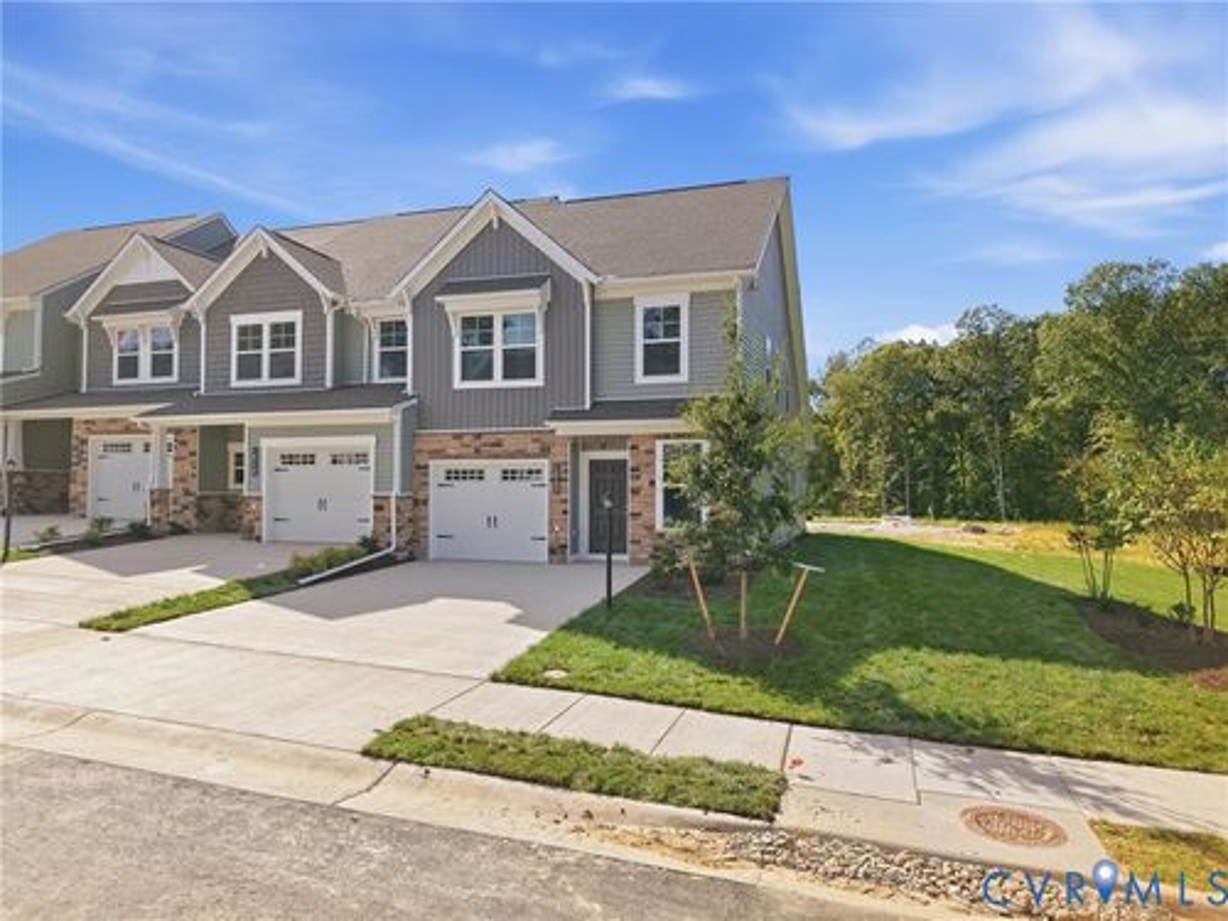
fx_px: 851
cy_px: 460
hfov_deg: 71.6
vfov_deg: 56.8
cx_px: 614
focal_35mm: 24
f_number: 1.8
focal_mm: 8.7
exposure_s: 1/80
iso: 100
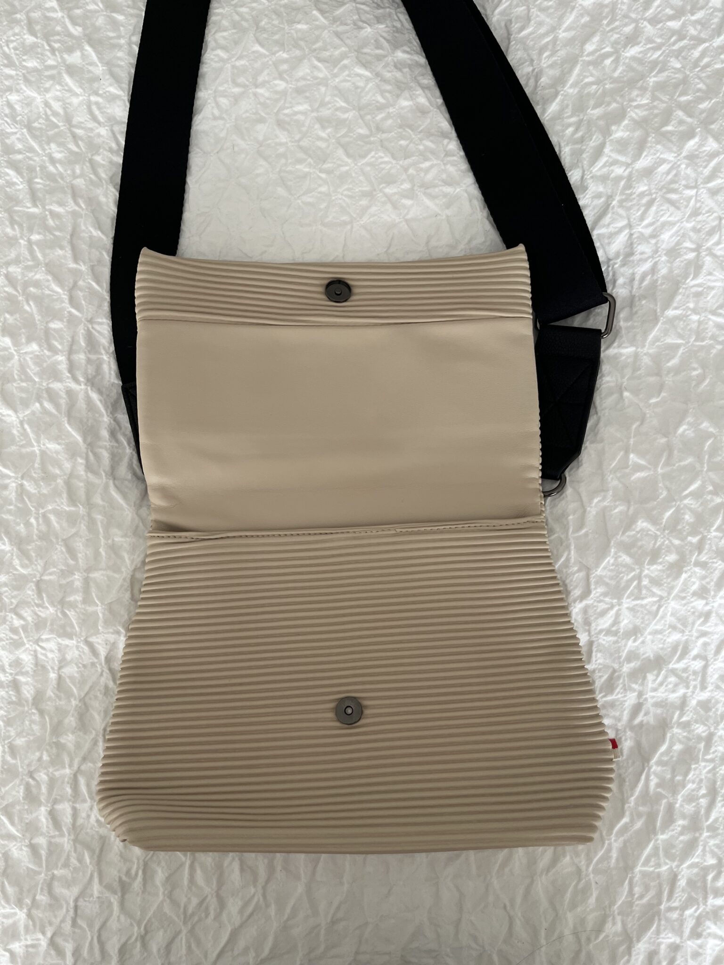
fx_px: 725
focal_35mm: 26
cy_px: 482
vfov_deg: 67.3
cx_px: 362
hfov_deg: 53.1
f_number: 1.6
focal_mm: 5.1
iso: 125
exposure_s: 1/102
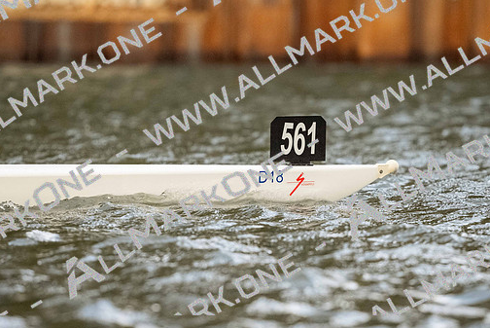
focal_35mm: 345
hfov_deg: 6.0
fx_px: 4700
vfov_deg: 4.0
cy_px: 148
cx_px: 263
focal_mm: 300
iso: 5000
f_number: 5
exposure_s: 1/2000
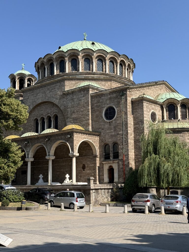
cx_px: 94
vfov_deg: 39.7
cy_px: 126
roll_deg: +0.4
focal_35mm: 48
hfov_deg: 30.3
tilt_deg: +10.4
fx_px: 349
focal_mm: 6.76
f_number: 1.78
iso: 64
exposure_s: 1/3534
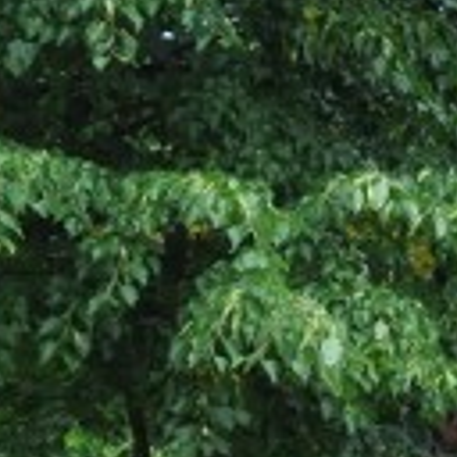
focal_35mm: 143
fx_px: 2136
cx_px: 1146
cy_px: 330
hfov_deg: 10.3
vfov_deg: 12.2
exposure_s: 1/400
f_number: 10
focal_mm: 18
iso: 1250
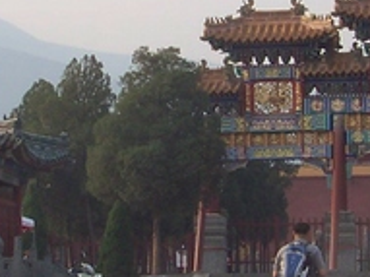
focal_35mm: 180
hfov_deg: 11.0
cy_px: 99
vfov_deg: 8.2
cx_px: 126
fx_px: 1923
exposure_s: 1/200
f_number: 5.6
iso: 100
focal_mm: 6.75
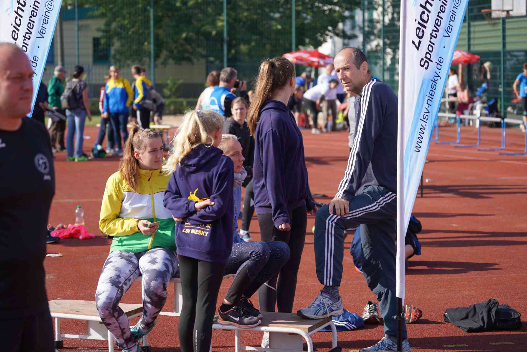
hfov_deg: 21.7
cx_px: 264
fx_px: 1376
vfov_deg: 14.6
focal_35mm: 94
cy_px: 176
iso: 100
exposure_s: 1/500
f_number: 4.5
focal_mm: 94
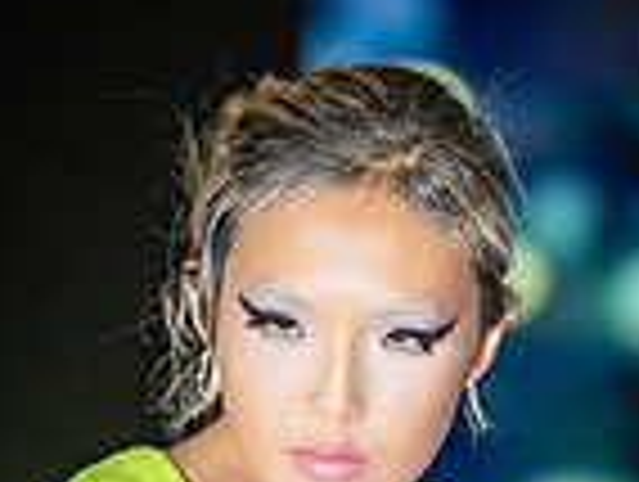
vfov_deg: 2.6
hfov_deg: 3.5
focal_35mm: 563
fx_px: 10410
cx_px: 414
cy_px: 901
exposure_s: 1/500
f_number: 2.8
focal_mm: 185
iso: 1600
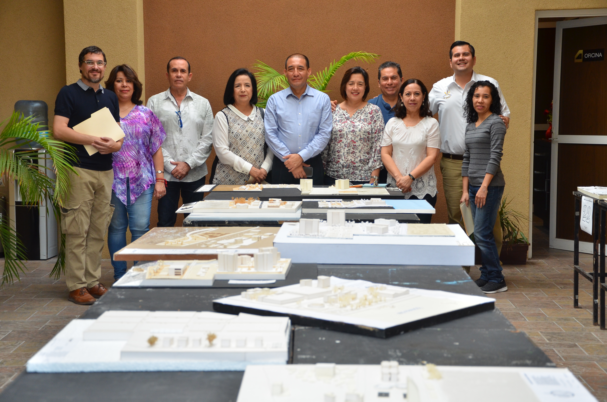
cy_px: 201
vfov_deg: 20.1
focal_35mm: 68
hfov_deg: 29.9
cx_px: 304
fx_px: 1136
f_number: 4.8
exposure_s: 1/125
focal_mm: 45
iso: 500
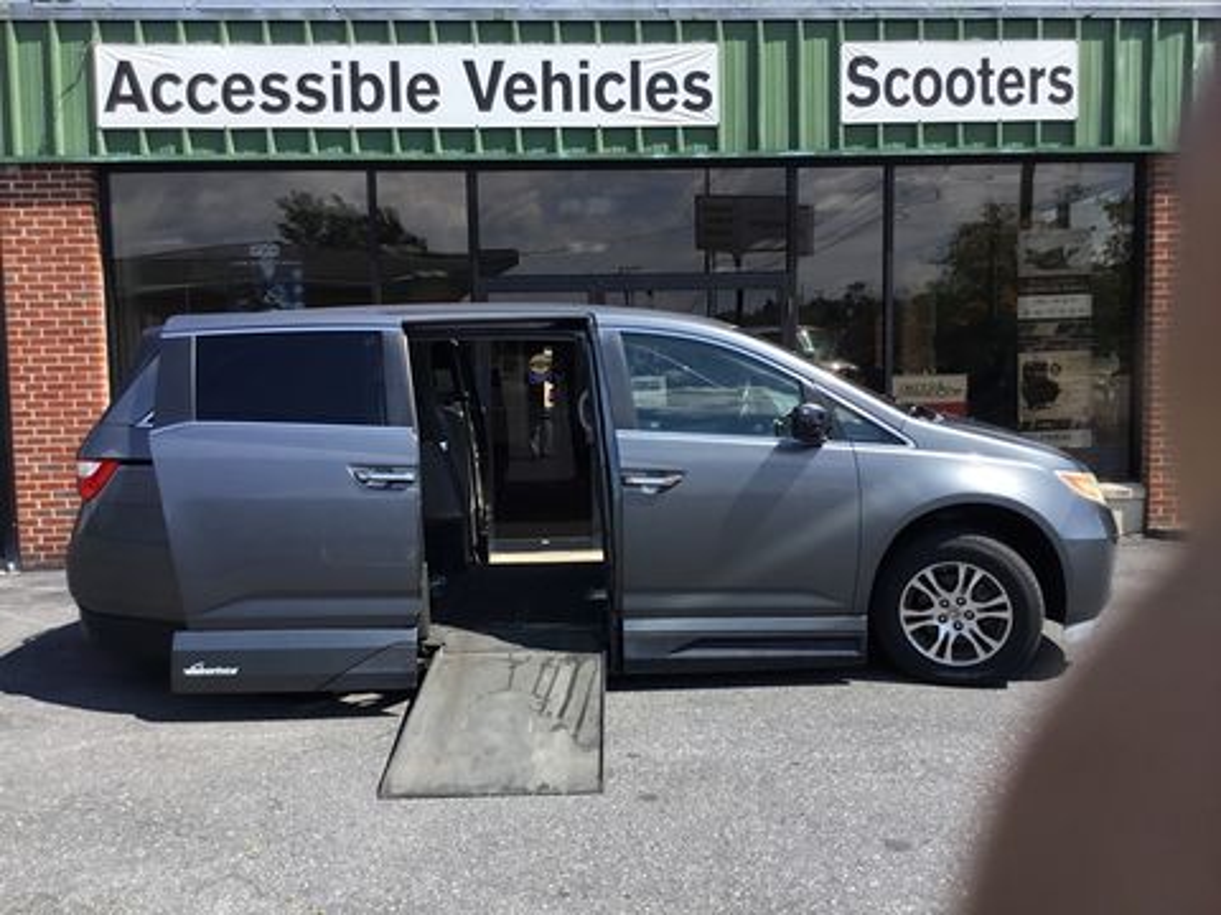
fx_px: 1093
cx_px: 610
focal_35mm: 31
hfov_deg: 58.4
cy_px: 458
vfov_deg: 45.4
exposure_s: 1/815
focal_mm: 3.3
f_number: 2.4
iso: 25
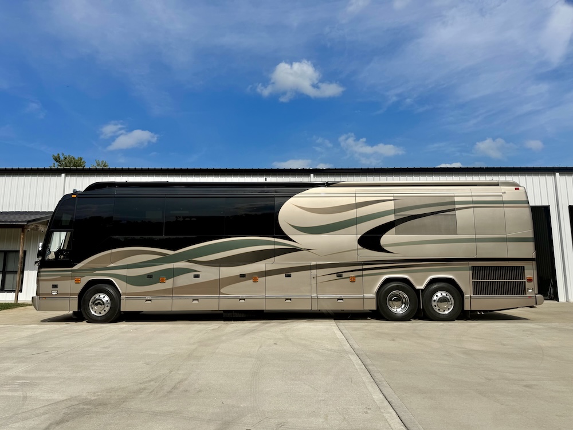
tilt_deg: +9.7
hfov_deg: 71.6
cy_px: 215
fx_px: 397
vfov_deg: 56.8
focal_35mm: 24
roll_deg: -0.6
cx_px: 286
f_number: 1.78
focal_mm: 6.76
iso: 80
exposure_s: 1/9091
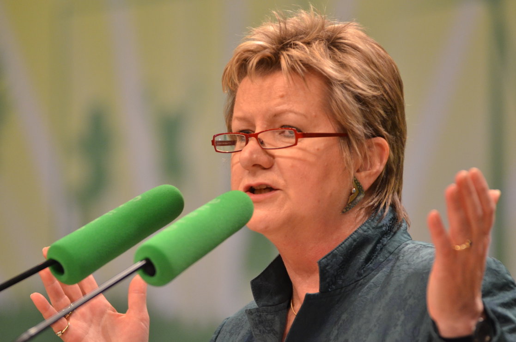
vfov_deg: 4.6
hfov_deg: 6.9
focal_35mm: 300
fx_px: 4291
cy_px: 171
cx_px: 258
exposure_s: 1/500
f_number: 2.8
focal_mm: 200
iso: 1600
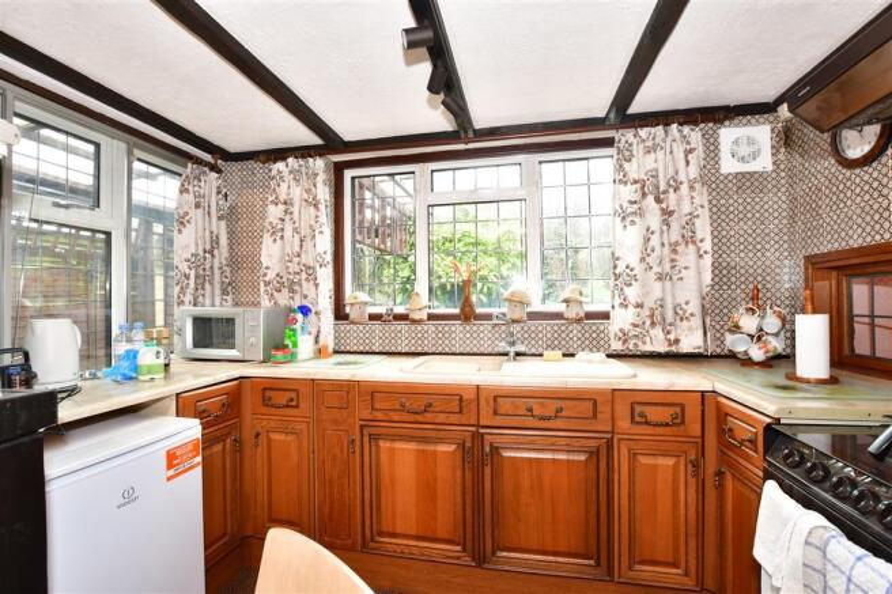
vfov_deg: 77.3
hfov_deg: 100.4
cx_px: 446
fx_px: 372
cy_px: 297
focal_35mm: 15
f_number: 8
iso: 320
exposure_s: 1/2.5
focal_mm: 10
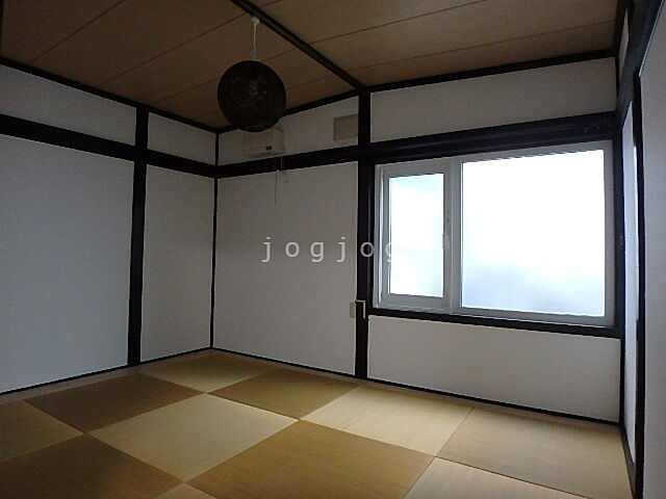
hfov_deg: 79.0
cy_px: 250
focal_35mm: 21
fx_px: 404
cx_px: 333
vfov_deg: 63.4
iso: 800
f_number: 3.5
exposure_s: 1/25
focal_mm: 3.7
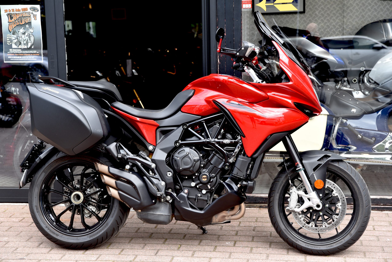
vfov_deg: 19.5
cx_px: 196
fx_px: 762
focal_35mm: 70
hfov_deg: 28.8
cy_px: 131
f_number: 4.5
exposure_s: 1/80
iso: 100
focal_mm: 70
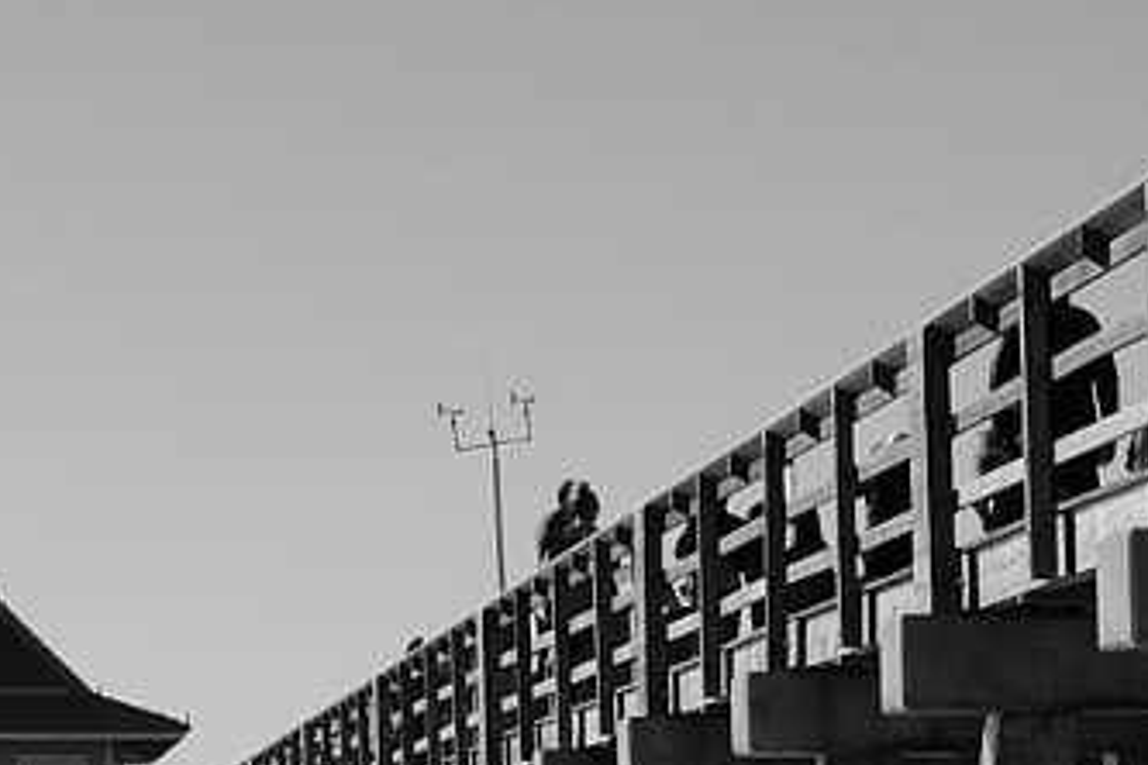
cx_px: 1527
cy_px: 1247
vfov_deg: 8.0
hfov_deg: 11.9
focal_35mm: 168
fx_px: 5357
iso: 400
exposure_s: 1/640
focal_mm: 23
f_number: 11
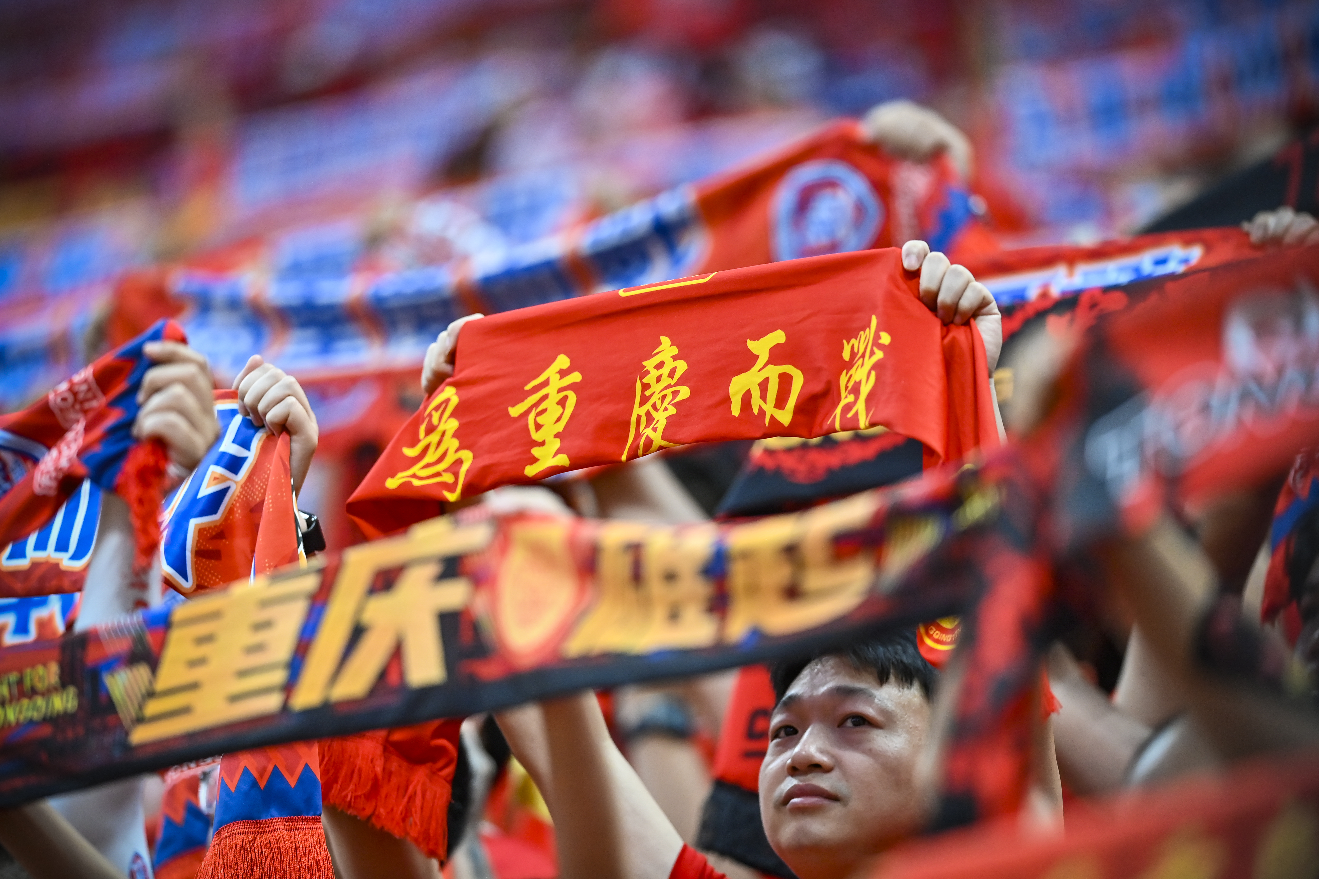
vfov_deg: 3.4
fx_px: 14654
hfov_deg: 5.2
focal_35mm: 400
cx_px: 660
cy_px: 440
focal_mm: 400
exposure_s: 1/500
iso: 2500
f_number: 2.8
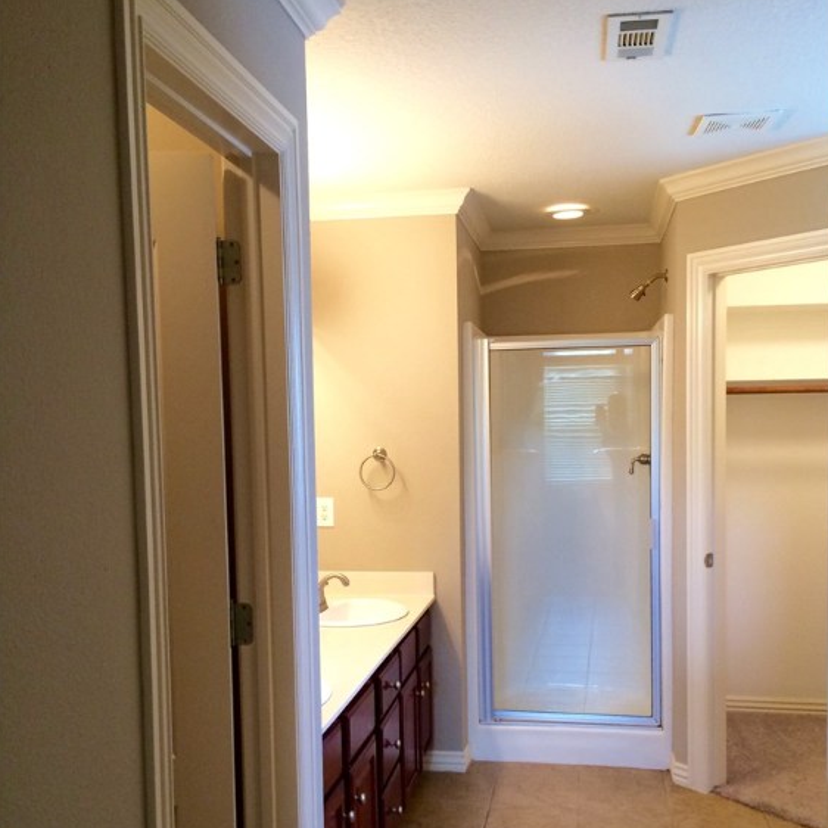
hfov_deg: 47.2
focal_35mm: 35
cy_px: 491
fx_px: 947
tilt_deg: -4.7
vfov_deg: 47.0
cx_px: 421
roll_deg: +2.2
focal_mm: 4.15
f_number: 2.2
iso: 100
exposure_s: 1/30
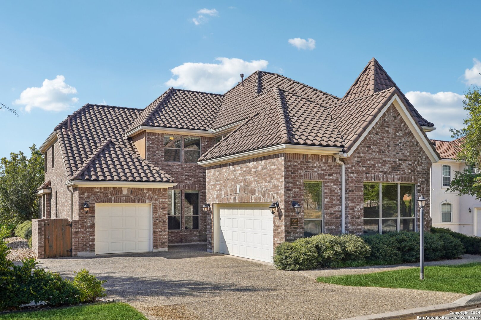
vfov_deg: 40.0
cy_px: 160
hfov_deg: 57.2
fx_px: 441
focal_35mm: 33
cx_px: 240
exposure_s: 1/320
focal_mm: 33
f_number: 8
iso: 100
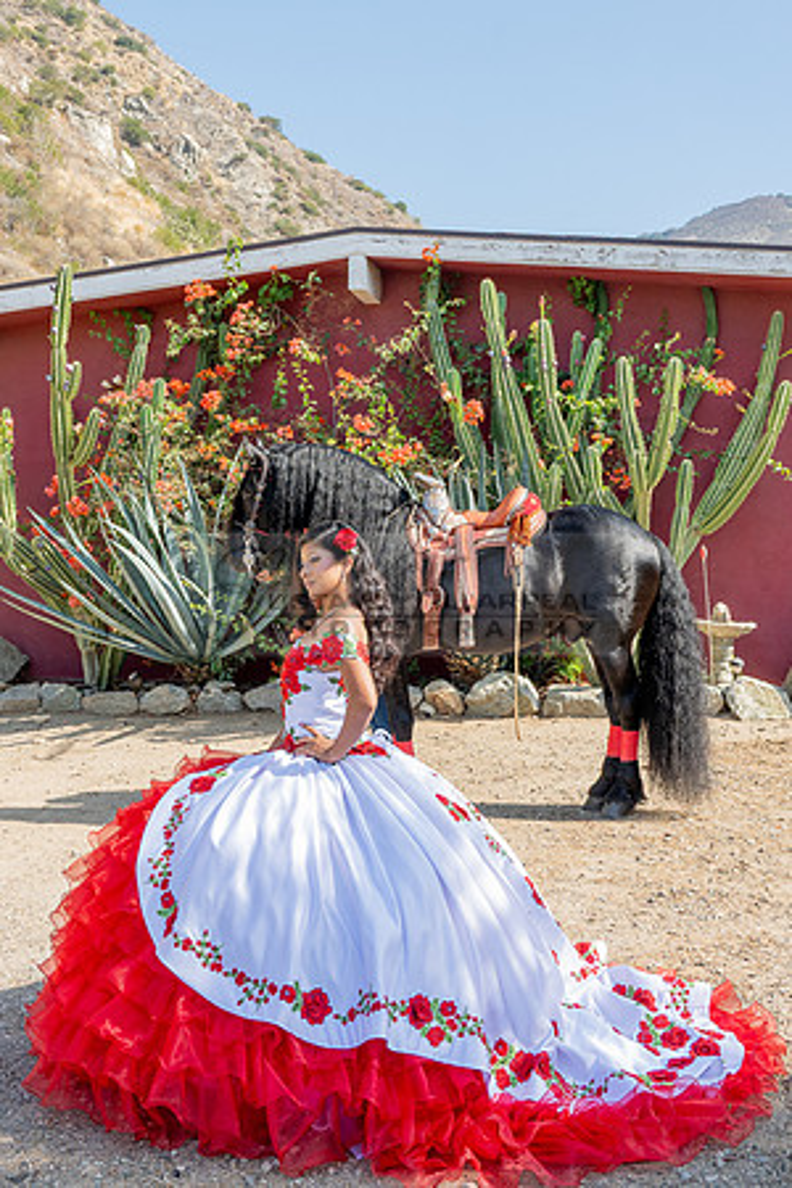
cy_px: 592
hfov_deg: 31.2
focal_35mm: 43
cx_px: 345
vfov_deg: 45.5
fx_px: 1417
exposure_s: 1/200
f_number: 10
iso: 250
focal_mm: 28
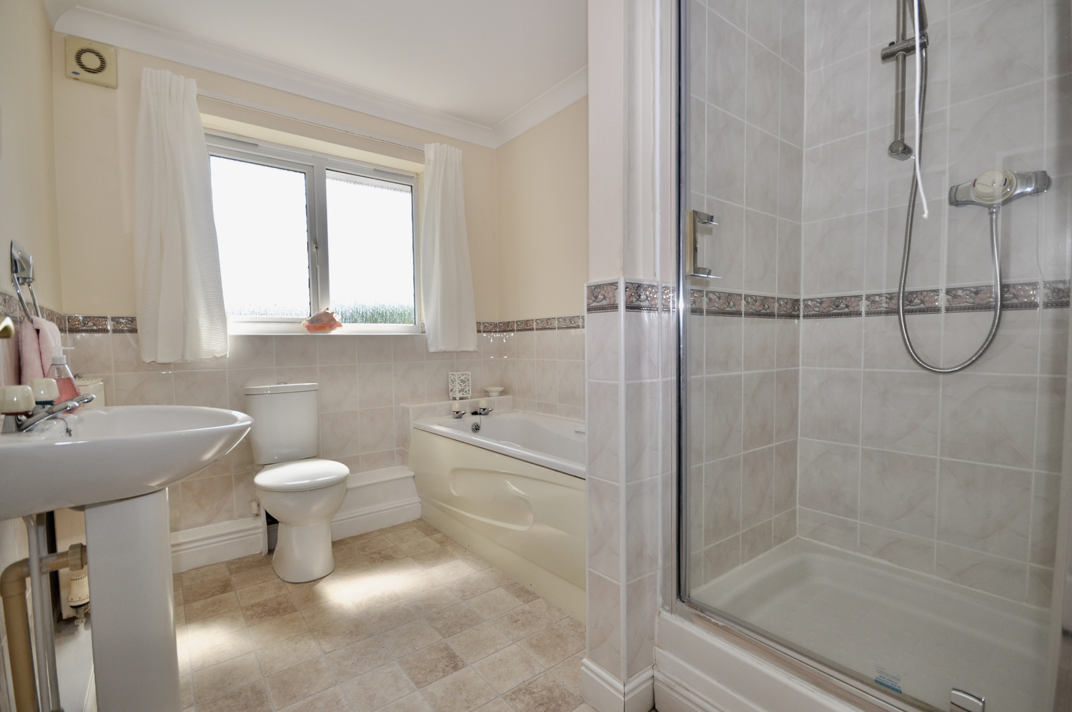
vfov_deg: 77.2
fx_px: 446
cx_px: 536
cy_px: 356
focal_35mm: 15
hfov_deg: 100.5
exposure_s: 1/125
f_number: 5.6
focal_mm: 10
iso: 200
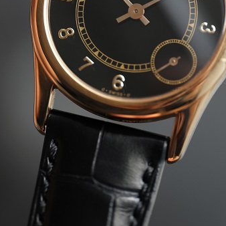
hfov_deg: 9.5
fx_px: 1366
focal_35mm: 185
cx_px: 141
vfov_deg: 9.4
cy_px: 18
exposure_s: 1/250
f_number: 2.8
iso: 1250
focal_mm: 105
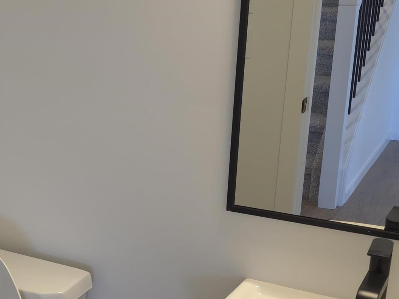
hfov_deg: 26.6
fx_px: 772
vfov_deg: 21.9
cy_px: 174
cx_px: -45
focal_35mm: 67
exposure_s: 1/60
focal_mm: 6.3
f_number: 1.7
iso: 64
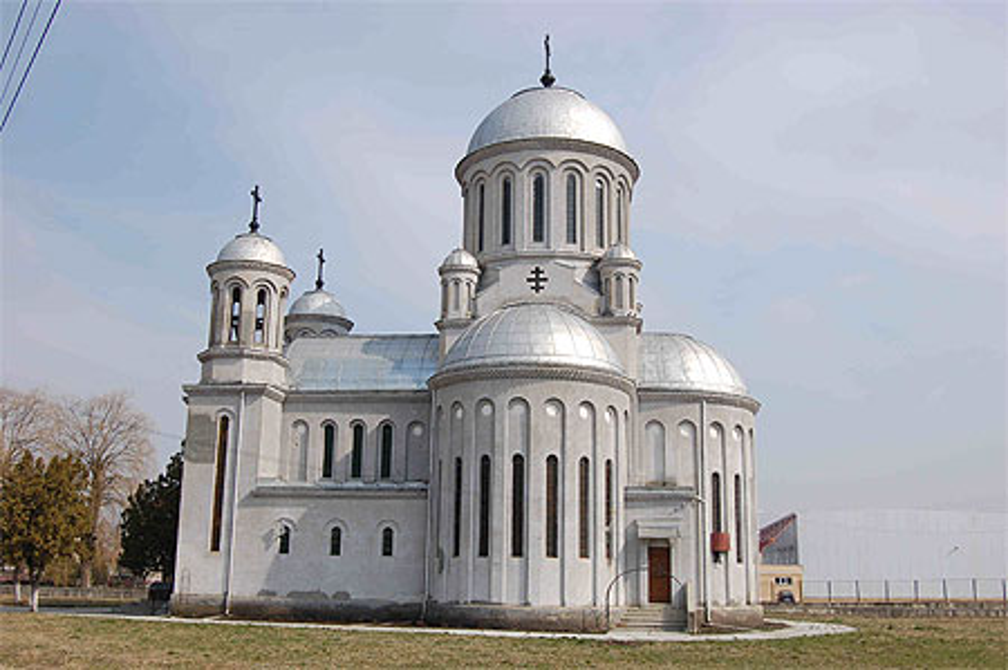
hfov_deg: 53.2
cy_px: 335
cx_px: 504
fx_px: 1007
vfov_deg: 36.8
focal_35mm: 36
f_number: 10
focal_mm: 24
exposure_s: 1/400
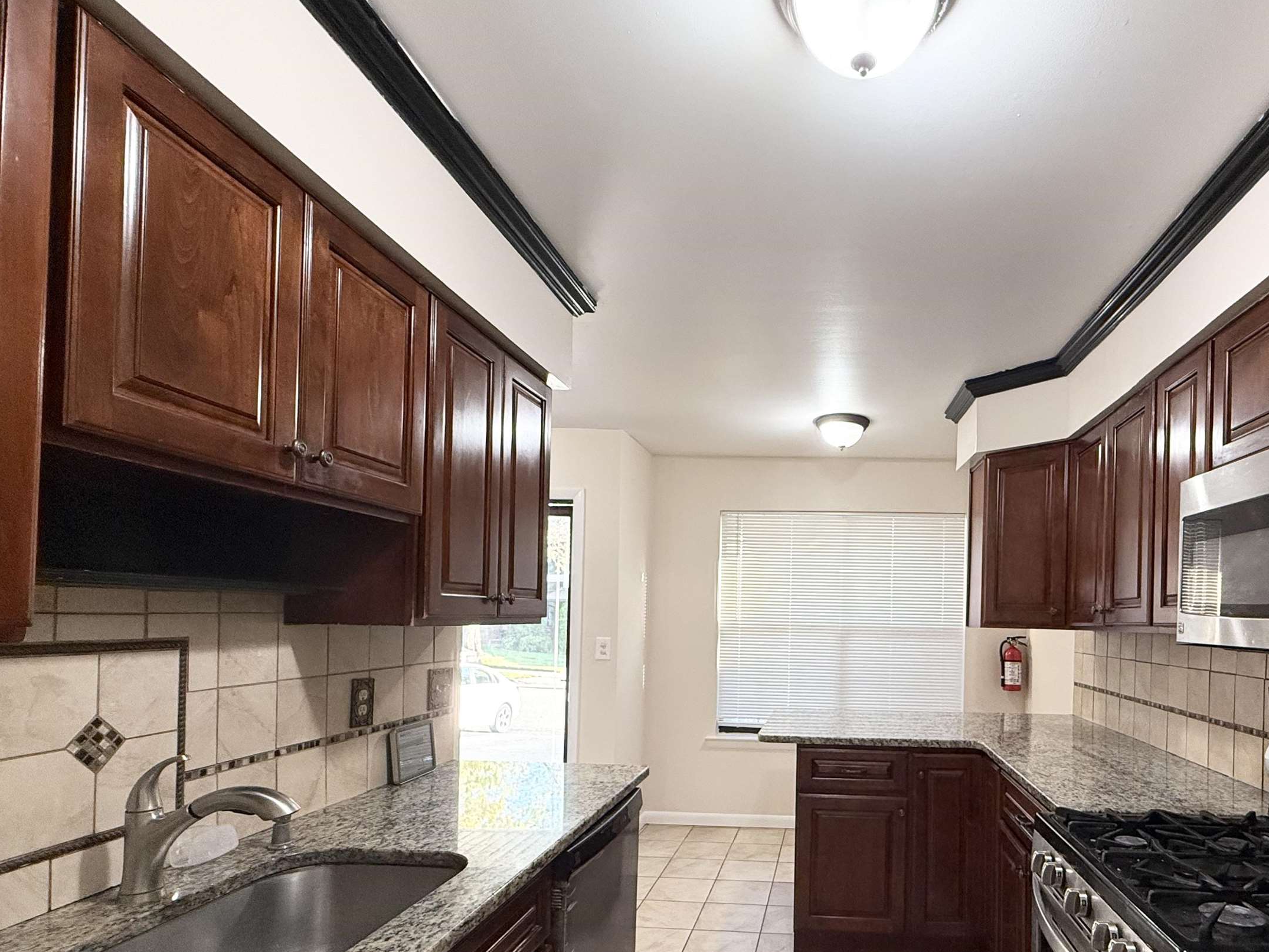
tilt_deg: +0.9
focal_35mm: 20
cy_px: 611
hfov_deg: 79.9
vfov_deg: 64.7
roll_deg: -1.1
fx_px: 733
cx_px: 811
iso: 320
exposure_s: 1/120
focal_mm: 2.22
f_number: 2.2
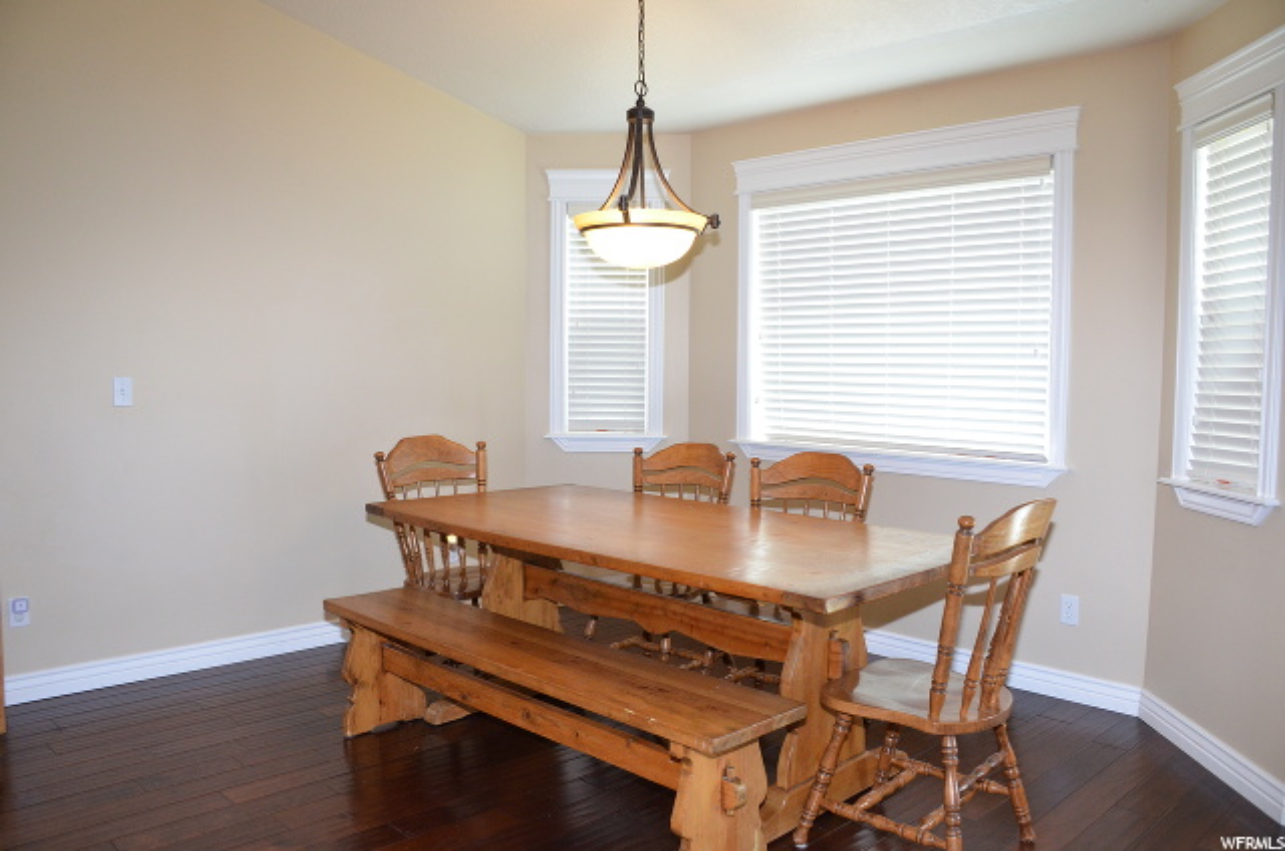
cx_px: 642
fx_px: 962
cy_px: 426
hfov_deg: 67.5
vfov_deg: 47.7
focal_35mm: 27
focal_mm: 18
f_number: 5
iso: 1250
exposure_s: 1/100
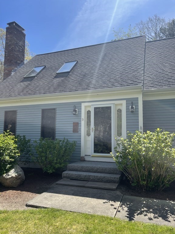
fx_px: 175
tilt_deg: +6.1
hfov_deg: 53.1
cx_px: 88
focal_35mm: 26
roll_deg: -0.6
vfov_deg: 67.3
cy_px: 117
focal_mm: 5.1
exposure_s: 1/2924
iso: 32
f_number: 1.6
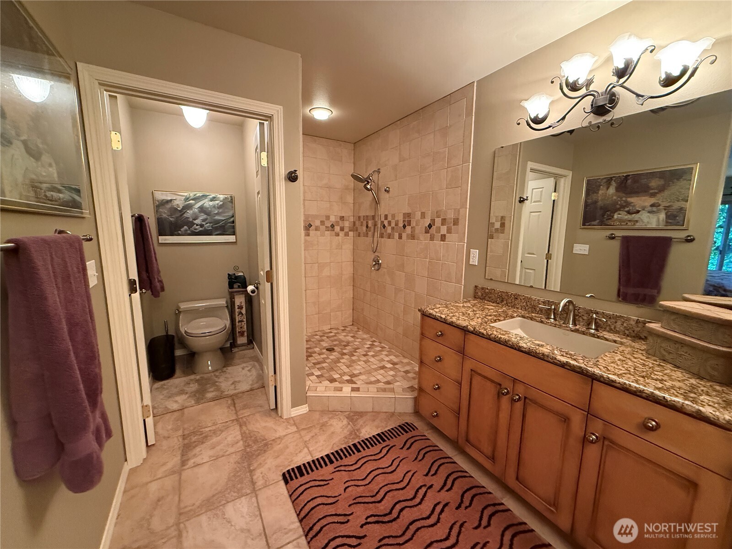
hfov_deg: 102.1
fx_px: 296
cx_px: 366
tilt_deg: -8.3
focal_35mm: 14
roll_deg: -0.7
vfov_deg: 85.7
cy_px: 274
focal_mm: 2.22
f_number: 2.2
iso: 640
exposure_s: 1/60
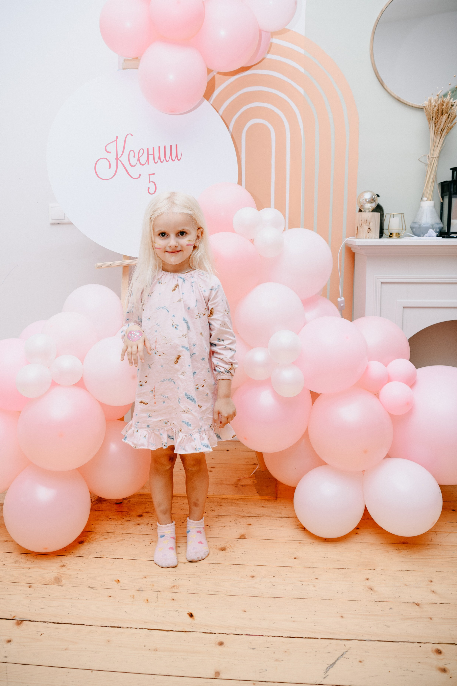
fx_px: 571
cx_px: 211
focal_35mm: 30
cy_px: 316
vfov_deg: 61.8
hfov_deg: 43.6
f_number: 3.5
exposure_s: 1/160
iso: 200
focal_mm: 27
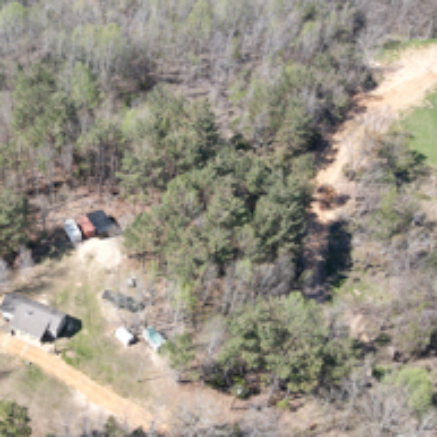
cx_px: 66
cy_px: 224
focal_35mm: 44
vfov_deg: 38.3
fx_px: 628
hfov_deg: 36.5
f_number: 2.8
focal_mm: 4.5
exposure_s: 1/320
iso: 110
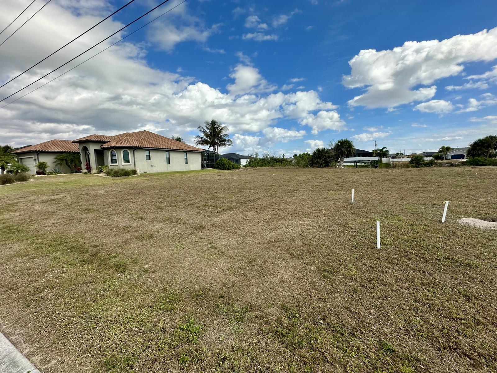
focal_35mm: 14
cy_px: 186
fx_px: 201
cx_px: 248
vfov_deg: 85.7
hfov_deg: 102.1
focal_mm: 2.22
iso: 50
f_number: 2.2
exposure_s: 1/1887
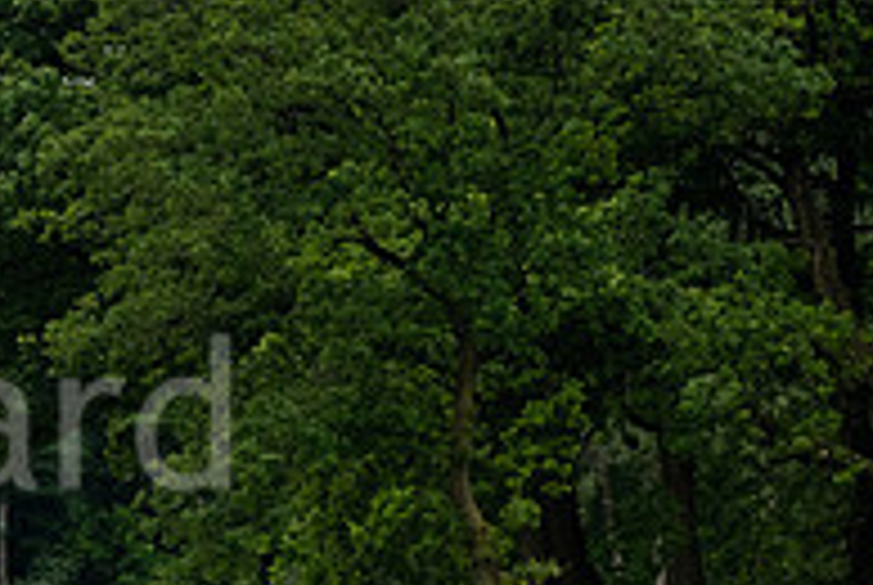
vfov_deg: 1.1
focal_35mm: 1254
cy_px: 457
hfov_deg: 1.6
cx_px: -342
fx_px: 30455
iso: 1600
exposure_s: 1/1600
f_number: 5.6
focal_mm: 280
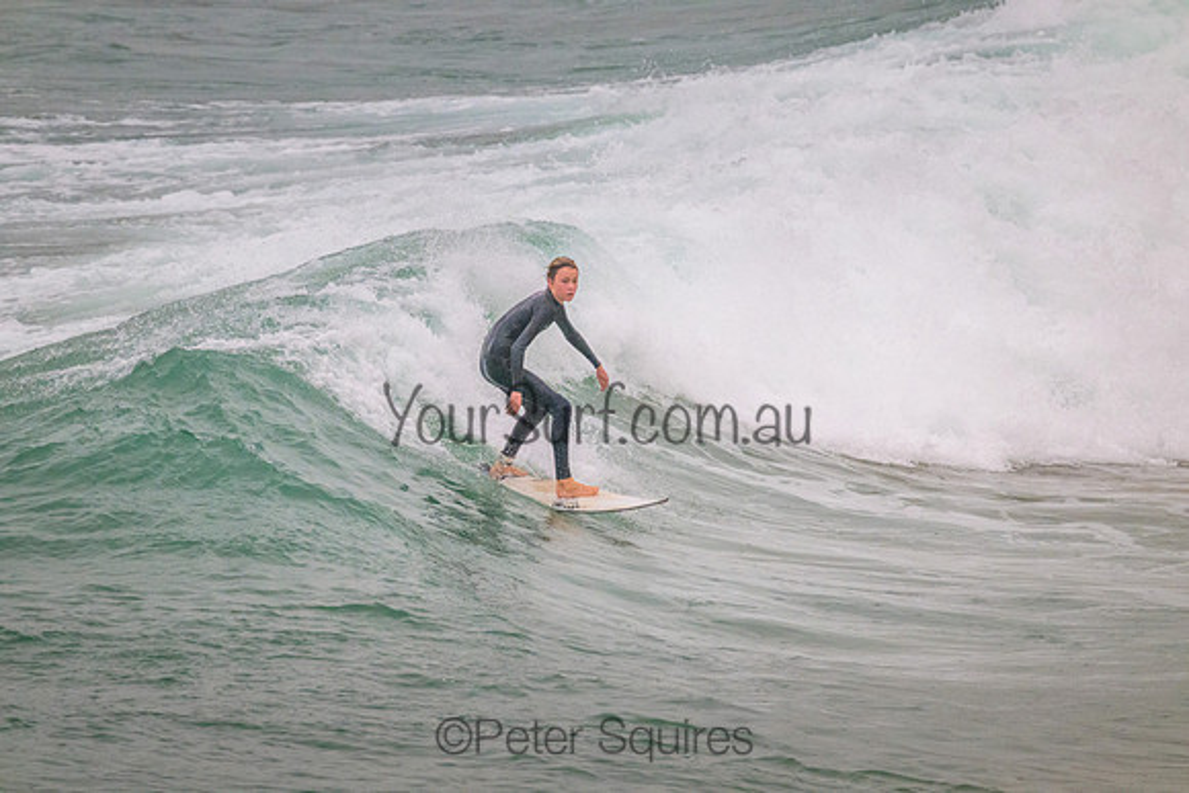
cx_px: 594
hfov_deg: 2.6
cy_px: 396
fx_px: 26427
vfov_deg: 1.7
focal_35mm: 800
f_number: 11
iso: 4000
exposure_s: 1/1250
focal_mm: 800
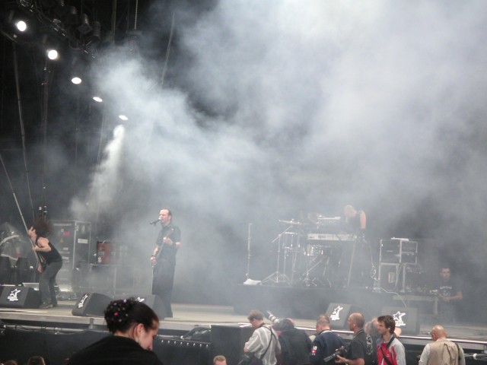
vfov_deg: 13.3
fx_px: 1562
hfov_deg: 17.7
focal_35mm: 111
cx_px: 244
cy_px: 182
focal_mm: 17.1
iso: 160
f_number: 3.6
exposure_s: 1/111
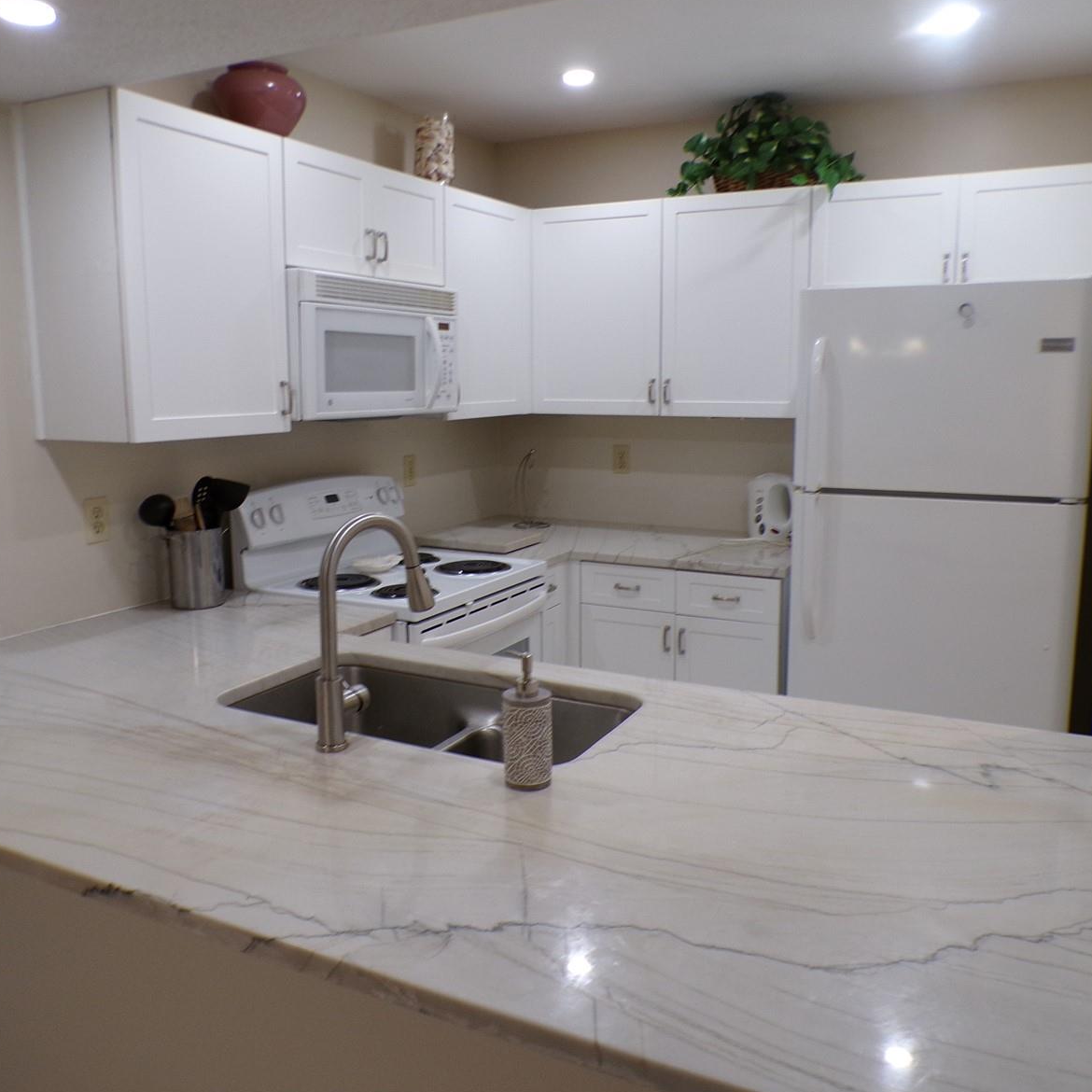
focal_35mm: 29
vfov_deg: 55.6
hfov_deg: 55.6
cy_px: 539
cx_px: 539
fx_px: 1035
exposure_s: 1/34
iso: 120
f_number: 3
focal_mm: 4.3
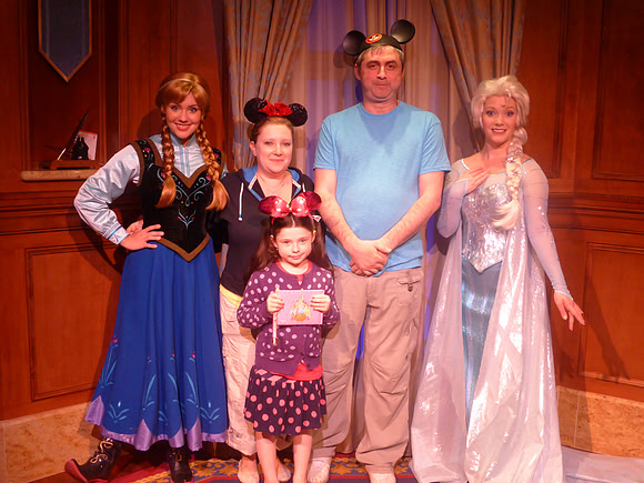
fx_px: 744
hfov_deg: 46.8
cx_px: 322
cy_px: 242
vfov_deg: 36.0
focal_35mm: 40
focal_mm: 6.9
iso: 400
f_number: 3.9
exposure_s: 1/20
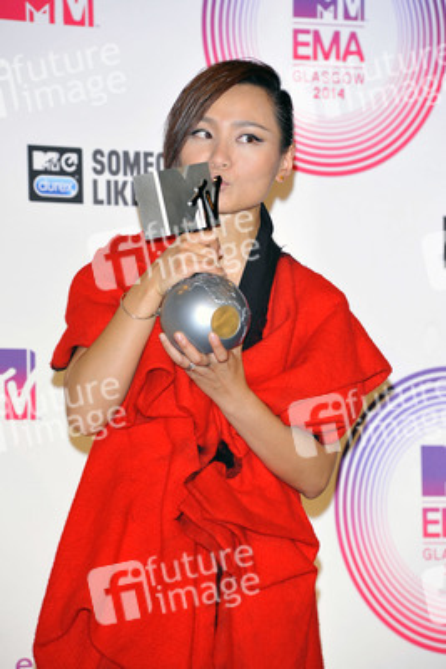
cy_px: 334
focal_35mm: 185
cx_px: 223
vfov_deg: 11.1
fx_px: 3435
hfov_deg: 7.4
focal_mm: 185
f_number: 7.1
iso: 800
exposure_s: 1/250
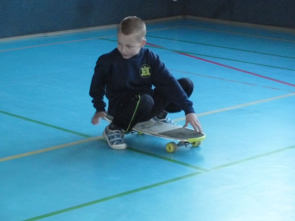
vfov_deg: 12.5
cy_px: 110
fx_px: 1014
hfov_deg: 16.6
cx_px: 148
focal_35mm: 119
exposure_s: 1/40
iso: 1000
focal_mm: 19.5
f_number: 4.4
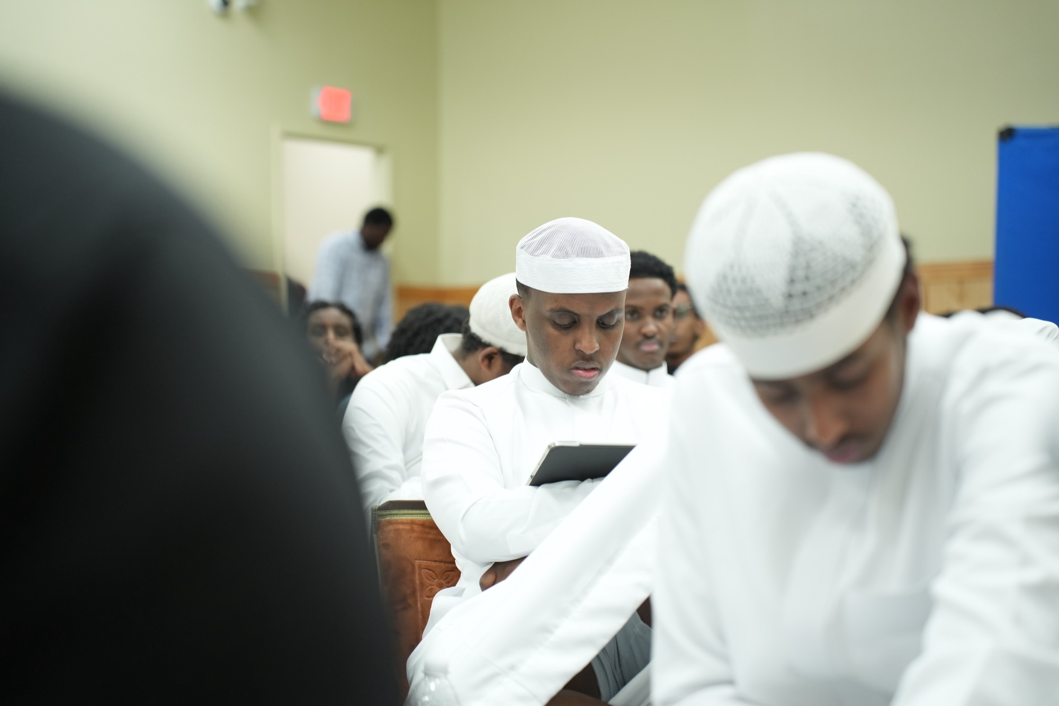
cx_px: 530
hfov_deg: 27.0
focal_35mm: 75
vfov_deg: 18.2
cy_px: 353
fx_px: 2206
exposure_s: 1/100
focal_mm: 75
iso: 1600
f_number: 2.8
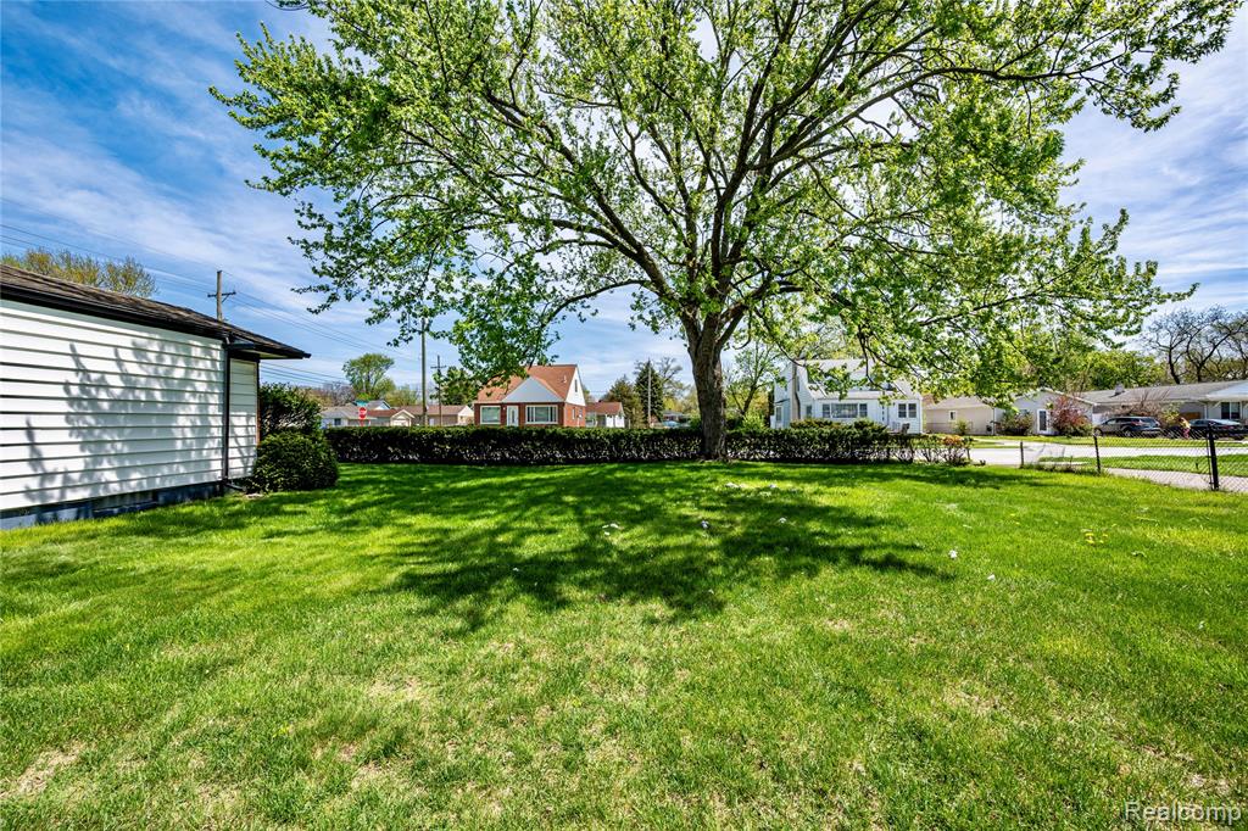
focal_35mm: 14
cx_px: 624
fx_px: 485
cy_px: 416
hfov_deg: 104.3
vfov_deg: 81.2
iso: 200
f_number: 9
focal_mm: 14
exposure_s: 1/400
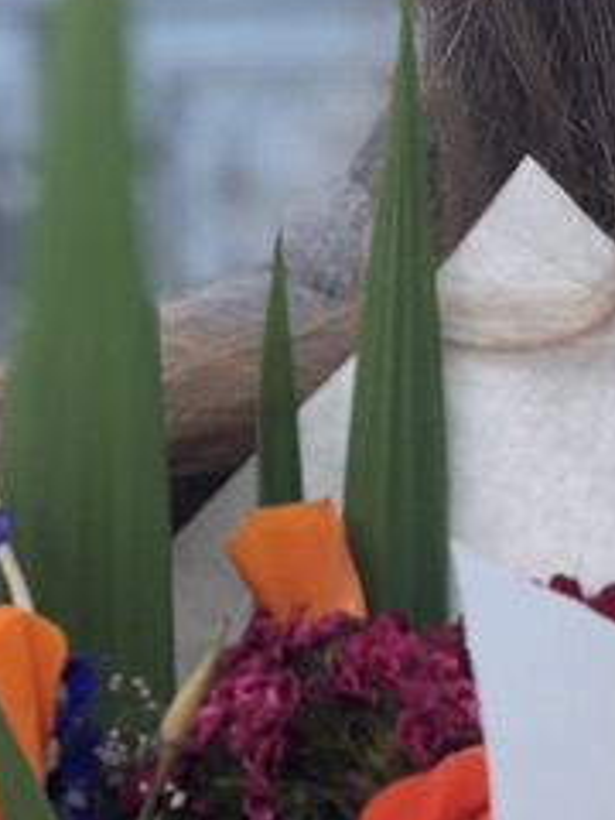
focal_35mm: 222
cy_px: 171
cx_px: 1083
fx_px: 5259
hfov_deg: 6.6
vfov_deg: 8.9
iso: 16
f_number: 2.4
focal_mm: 6
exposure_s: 1/324
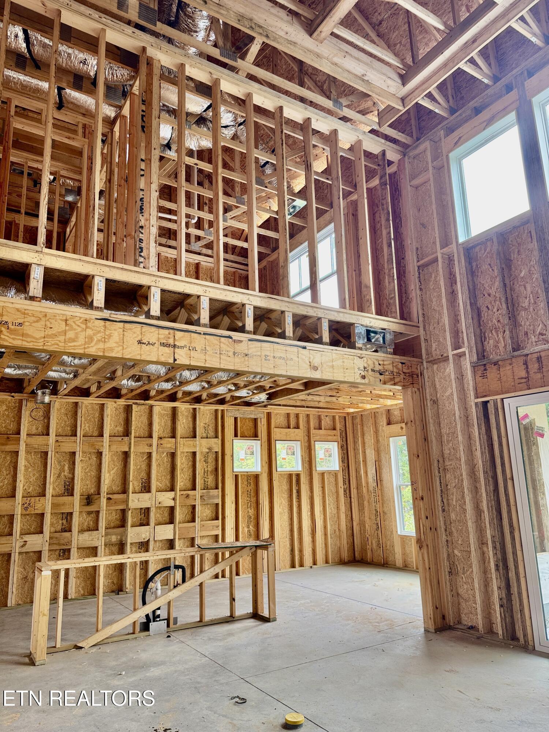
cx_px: 274
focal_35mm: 24
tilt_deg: +12.6
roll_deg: +1.9
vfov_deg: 71.6
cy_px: 366
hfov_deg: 56.8
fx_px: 508
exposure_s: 1/121
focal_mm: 6.76
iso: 125
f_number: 1.78
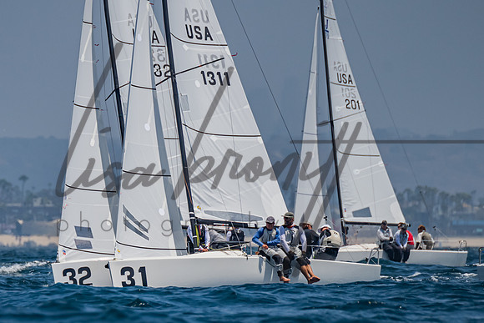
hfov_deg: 2.4
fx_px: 11604
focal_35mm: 863
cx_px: 79
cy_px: 286
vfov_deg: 1.6
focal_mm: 400
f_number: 6.3
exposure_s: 1/2500
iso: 400
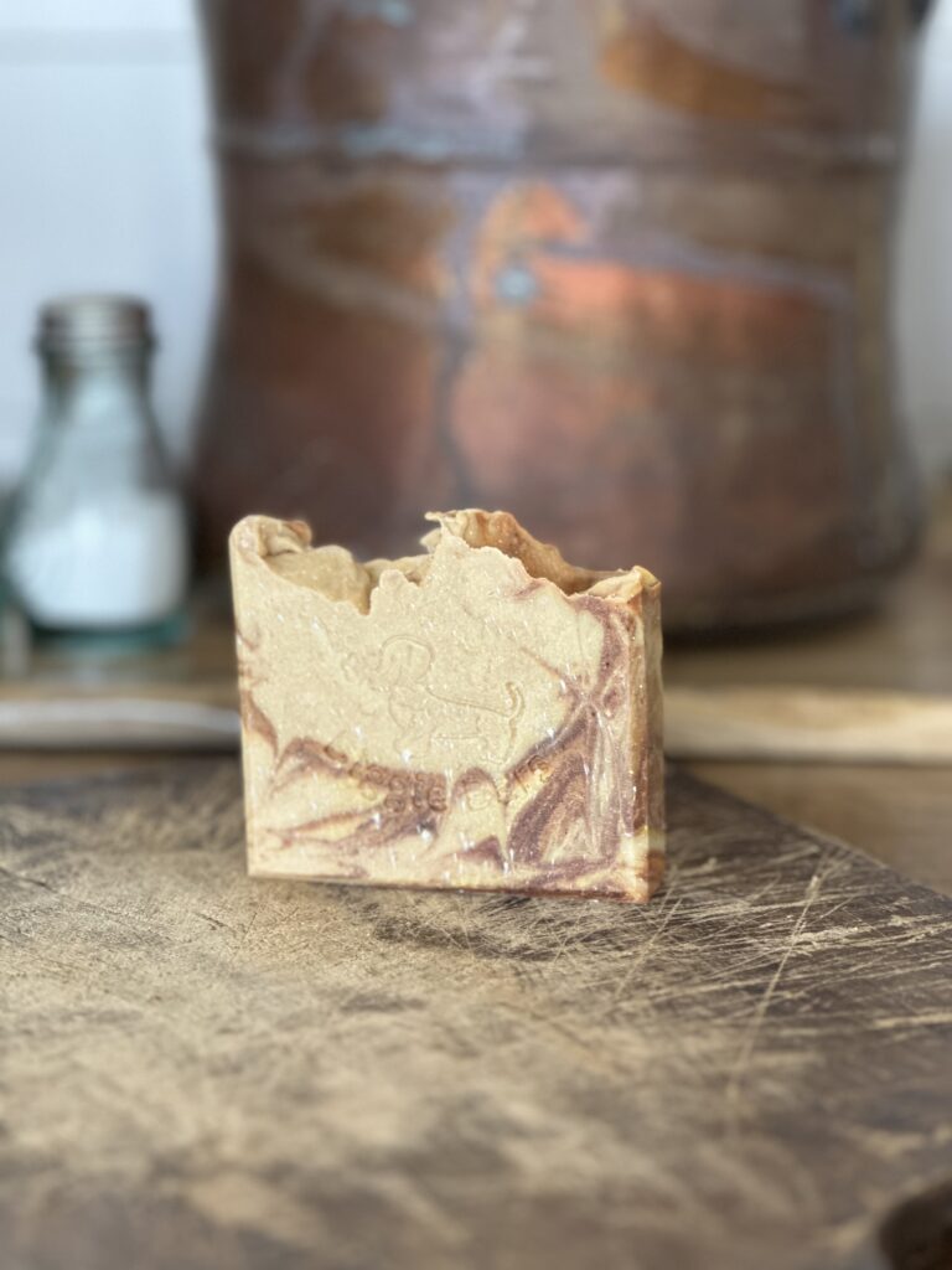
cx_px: 476
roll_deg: -0.4
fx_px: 2824
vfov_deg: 25.3
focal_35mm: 77
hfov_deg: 19.1
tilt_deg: -10.7
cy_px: 635
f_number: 2.8
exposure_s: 1/62
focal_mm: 9
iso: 250
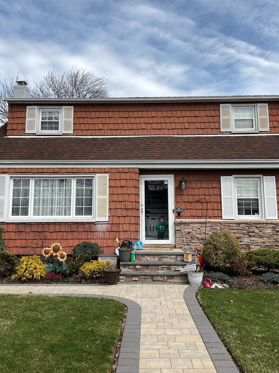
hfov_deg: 48.2
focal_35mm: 29
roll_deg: -0.1
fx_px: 312
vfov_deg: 61.7
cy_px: 186
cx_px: 140
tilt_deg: +6.3
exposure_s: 1/1675
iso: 16
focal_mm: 3
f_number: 1.8
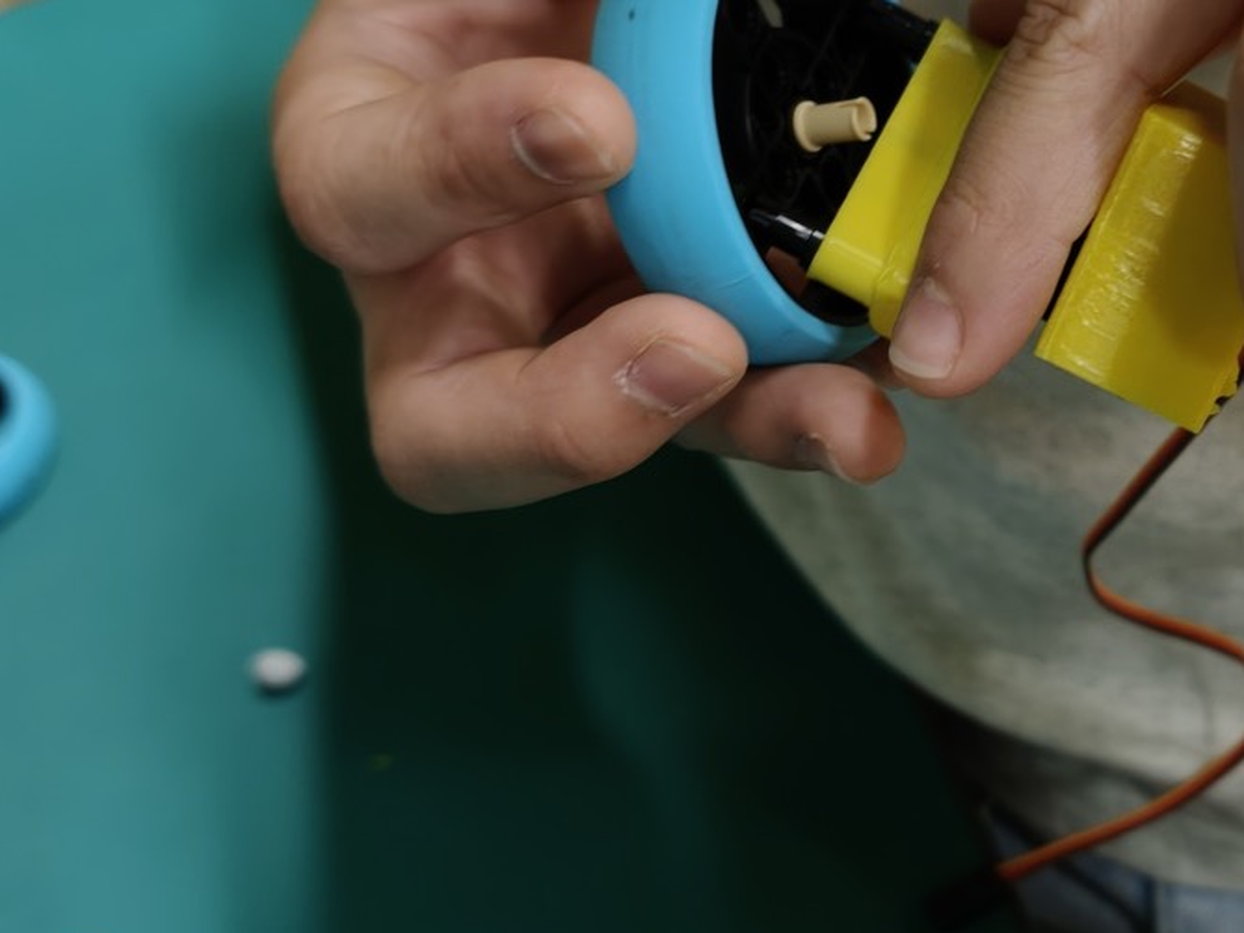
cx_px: 1043
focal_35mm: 55
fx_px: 1977
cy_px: 461
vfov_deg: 26.6
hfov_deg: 33.6
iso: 800
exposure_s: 1/100
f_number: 1.5
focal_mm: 6.75
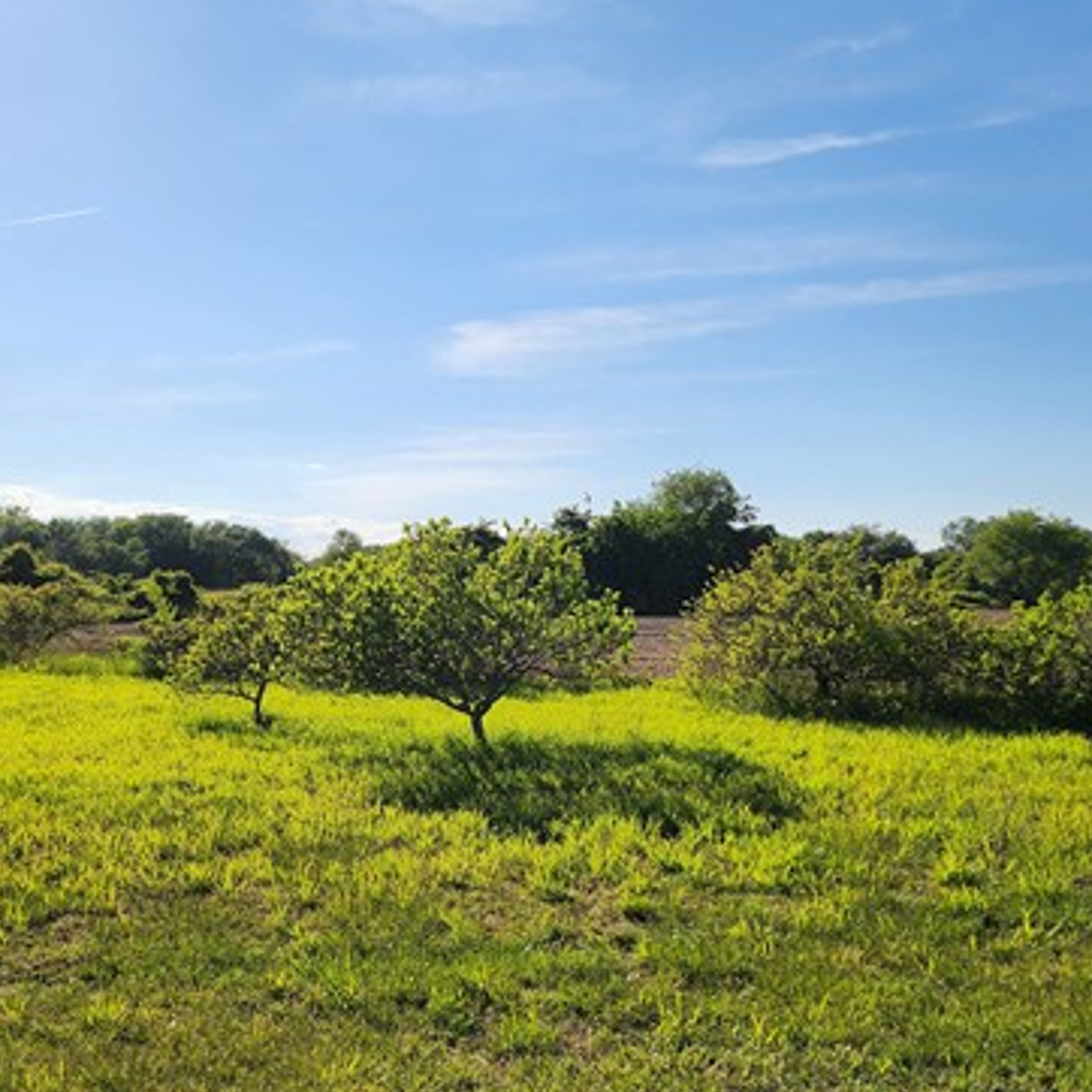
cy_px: 603
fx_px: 1321
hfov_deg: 44.9
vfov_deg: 44.9
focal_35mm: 37
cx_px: 531
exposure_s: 1/6423
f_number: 1.8
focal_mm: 5
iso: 50
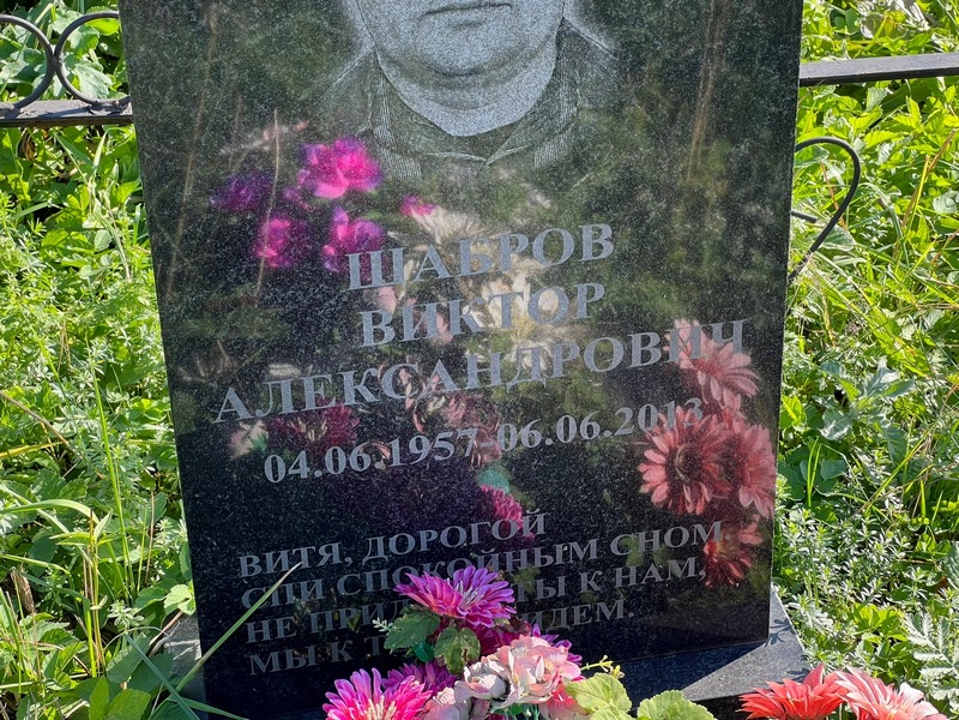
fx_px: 2133
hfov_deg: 25.3
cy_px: 360
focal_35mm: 77
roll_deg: -3.3
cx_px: 480
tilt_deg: -31.7
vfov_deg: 19.1
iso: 32
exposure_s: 1/113
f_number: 2.8
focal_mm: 9
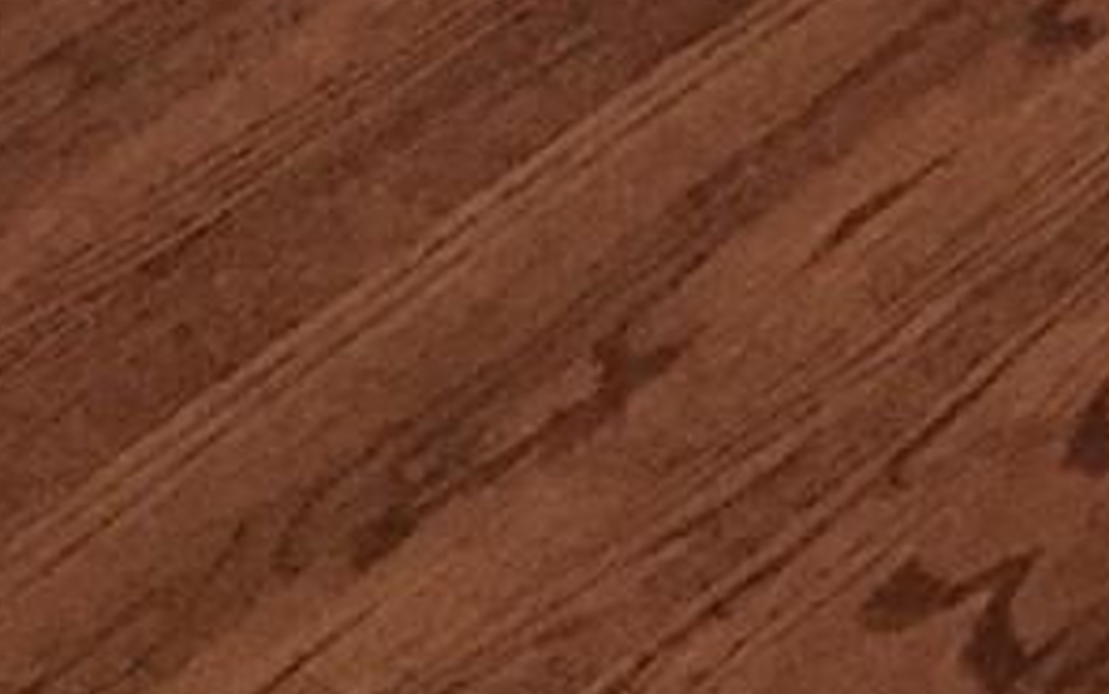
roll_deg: -1.2
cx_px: 1822
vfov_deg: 5.6
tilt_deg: -14.6
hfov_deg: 9.5
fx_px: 6411
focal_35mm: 212
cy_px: -1851
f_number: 2.2
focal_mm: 4.15
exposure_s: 1/30
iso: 250
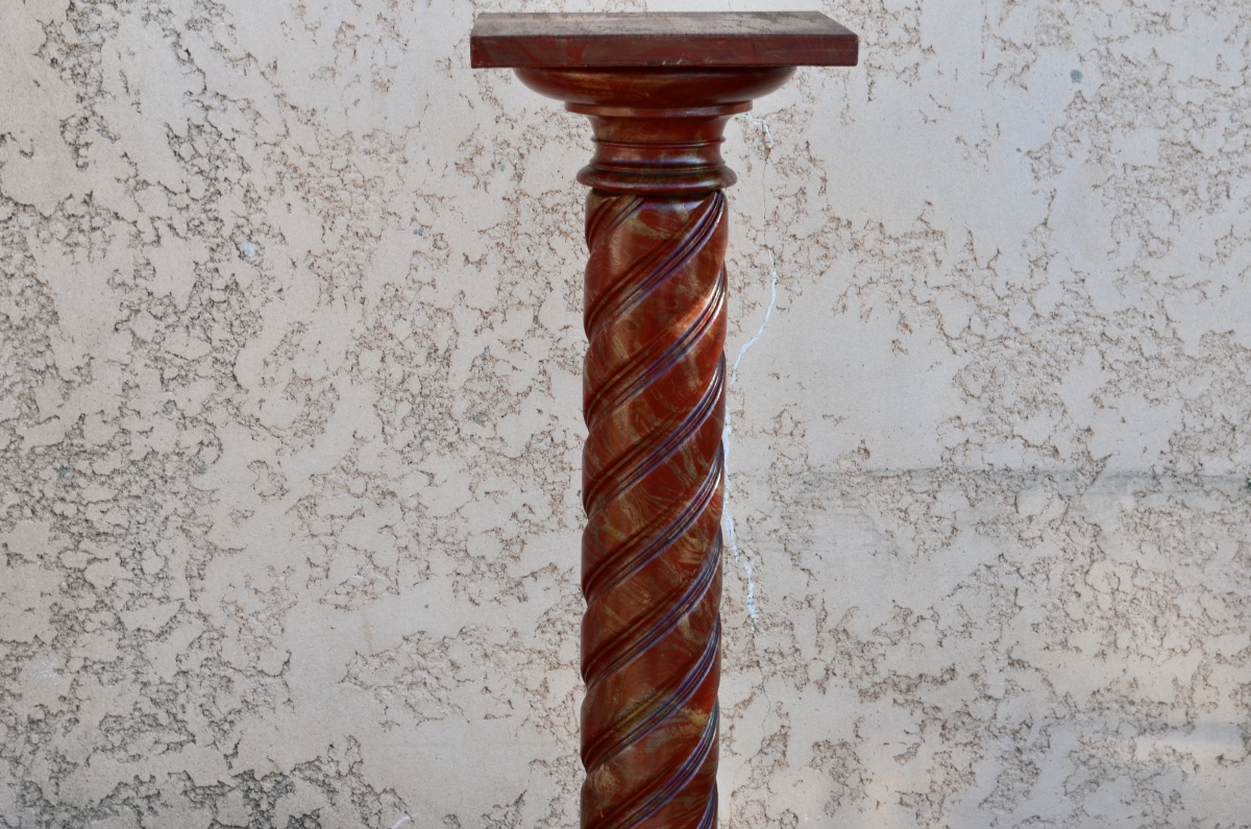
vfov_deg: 17.4
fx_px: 2705
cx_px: 626
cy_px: 414
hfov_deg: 26.0
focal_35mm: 78
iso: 200
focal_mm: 52
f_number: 10
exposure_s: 1/80
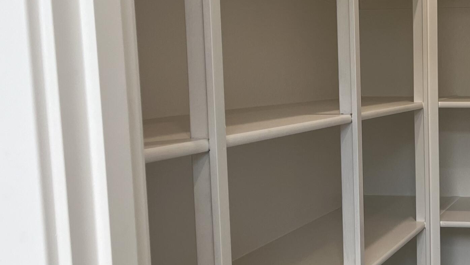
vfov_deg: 19.7
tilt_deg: -7.1
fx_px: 760
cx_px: 490
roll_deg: +1.4
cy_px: 162
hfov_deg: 31.3
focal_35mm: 61
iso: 64
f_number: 1.6
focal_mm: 5.1
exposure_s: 1/120
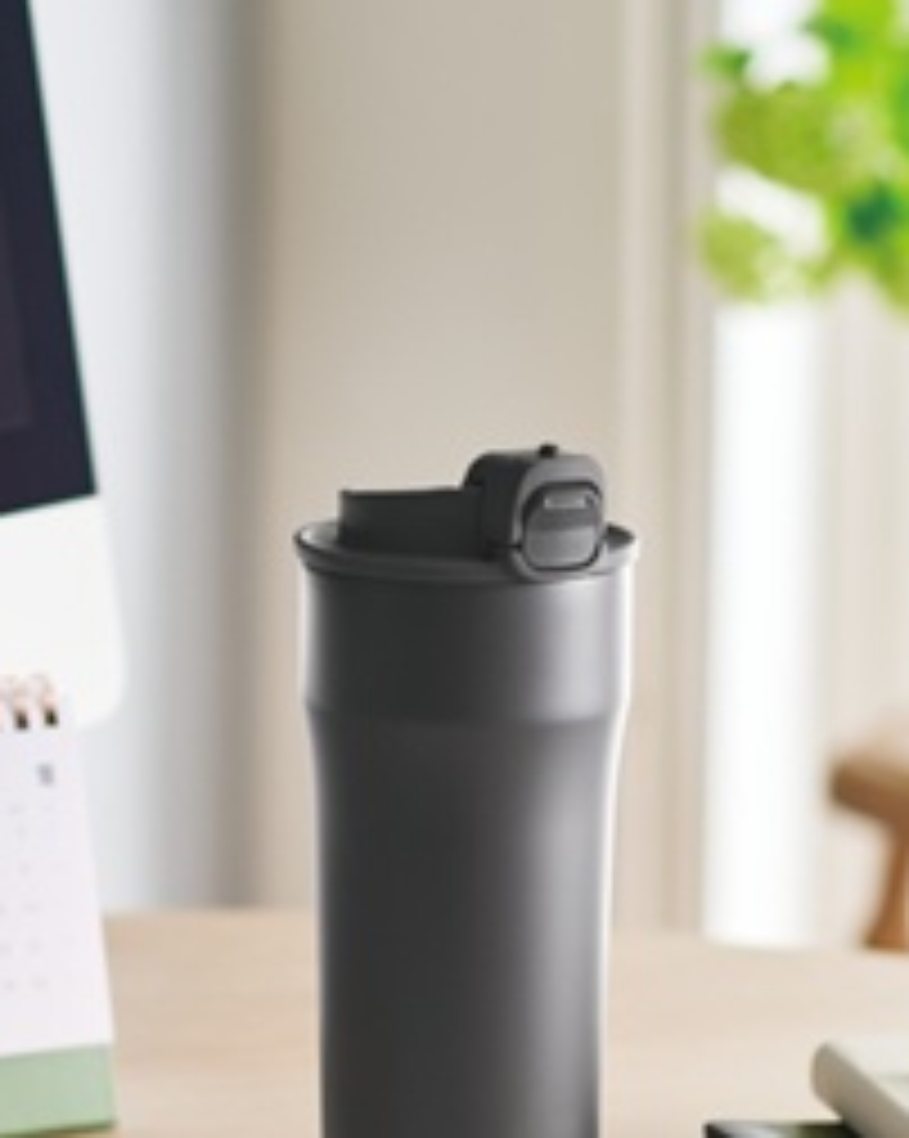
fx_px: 7441
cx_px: 580
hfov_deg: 7.0
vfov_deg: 8.7
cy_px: 823
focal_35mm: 221
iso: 100
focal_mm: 85
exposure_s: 1/125
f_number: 3.5
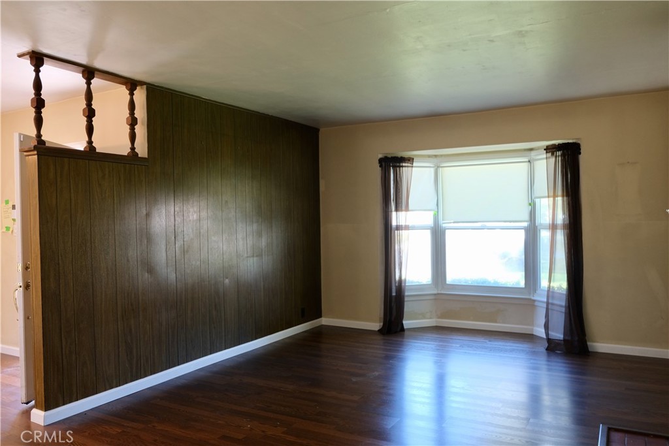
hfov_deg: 67.4
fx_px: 502
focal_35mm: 27
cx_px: 334
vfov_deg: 47.9
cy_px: 223
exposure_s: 1/30
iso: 320
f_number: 2.8
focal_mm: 18
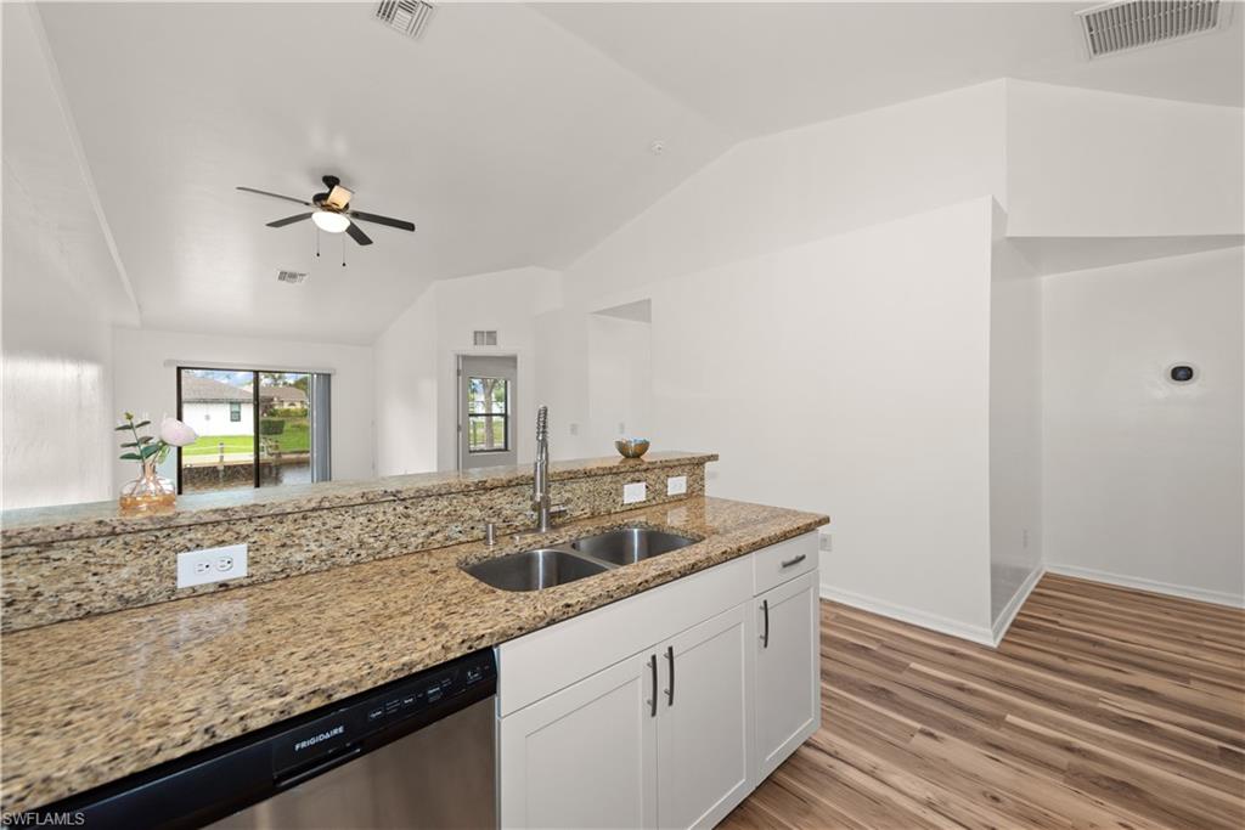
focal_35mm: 14
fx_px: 484
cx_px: 622
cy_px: 415
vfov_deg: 81.2
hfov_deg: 104.2
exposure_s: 1/60
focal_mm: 14
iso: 250
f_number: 5
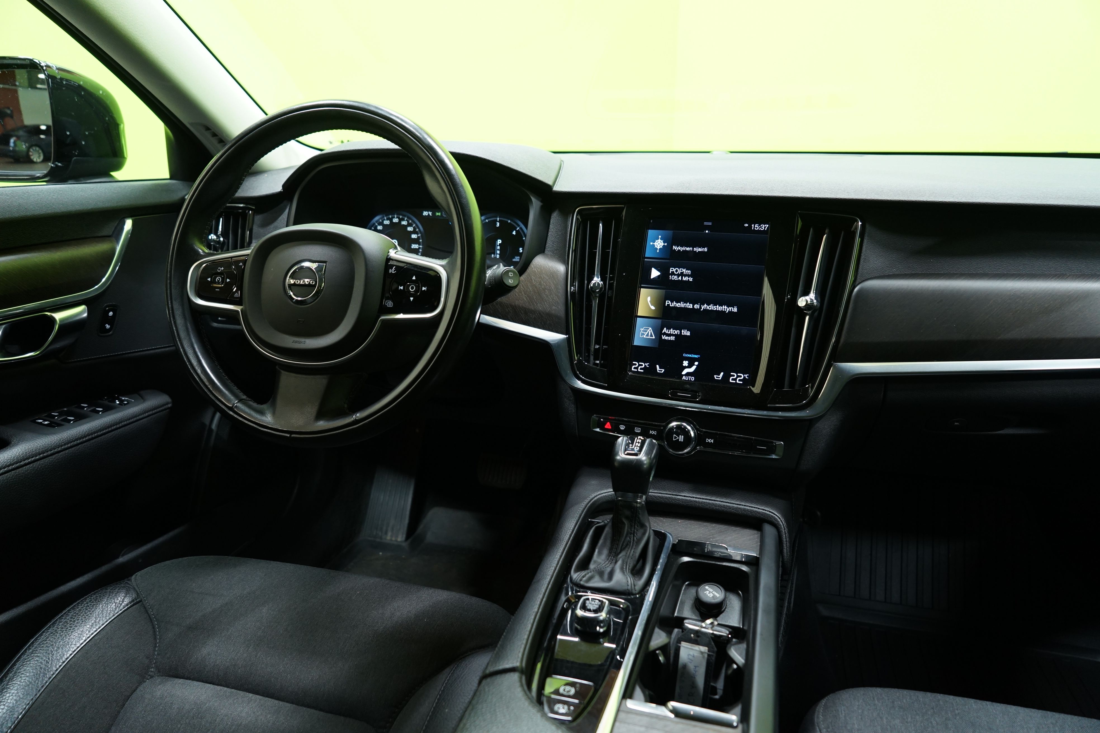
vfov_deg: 53.1
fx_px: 733
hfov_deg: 73.7
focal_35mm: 24
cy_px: 366
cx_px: 550
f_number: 4.5
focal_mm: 24
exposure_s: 1/20
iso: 1000
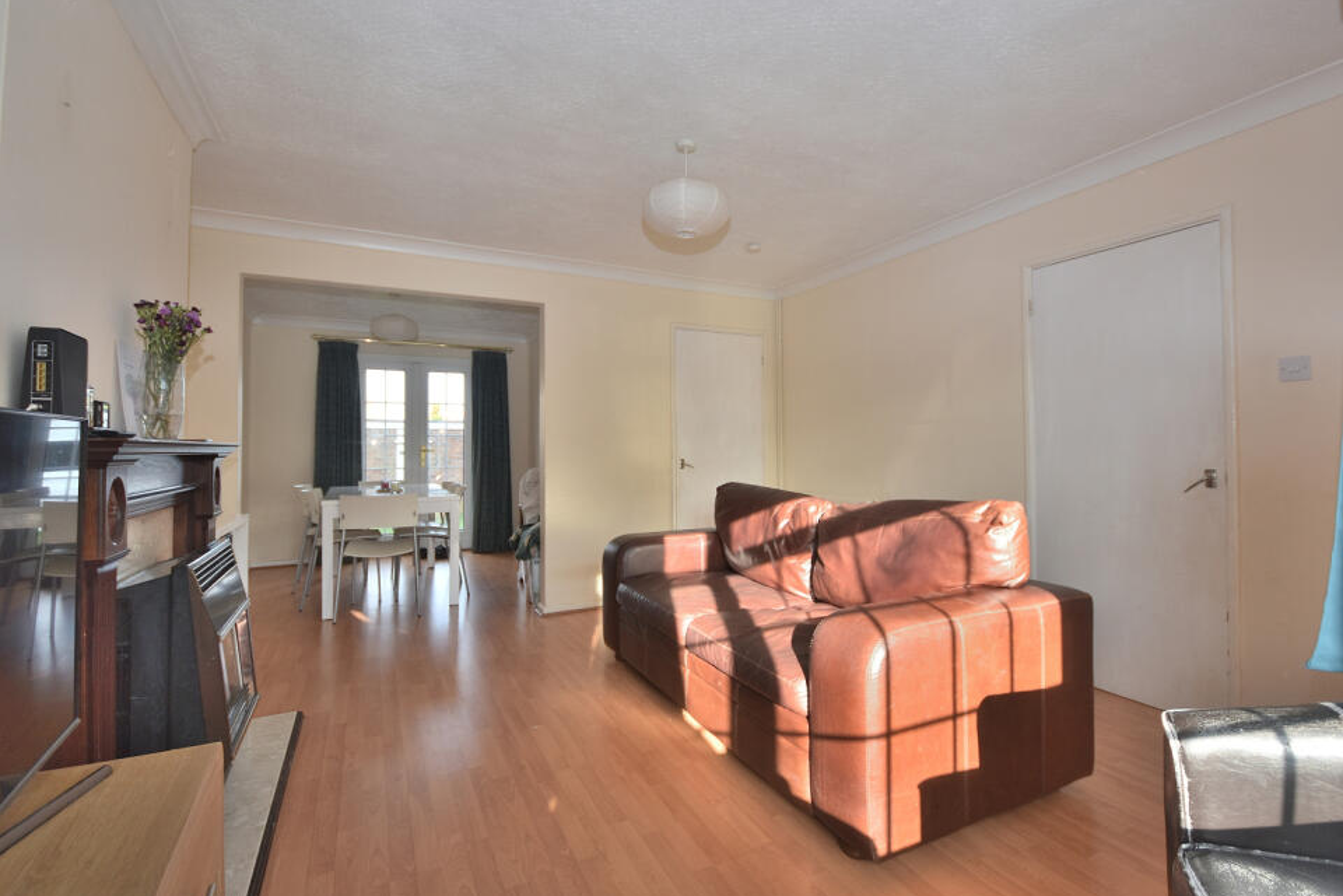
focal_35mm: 16
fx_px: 597
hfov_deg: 96.7
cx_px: 683
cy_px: 430
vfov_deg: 73.7
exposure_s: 1/160
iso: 220
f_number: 4.5
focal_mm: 10
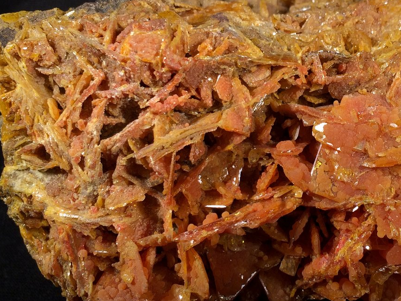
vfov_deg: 26.9
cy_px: 99
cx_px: 274
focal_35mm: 54
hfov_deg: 35.1
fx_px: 625
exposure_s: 1/197
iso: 32
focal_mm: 4.15
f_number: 2.2
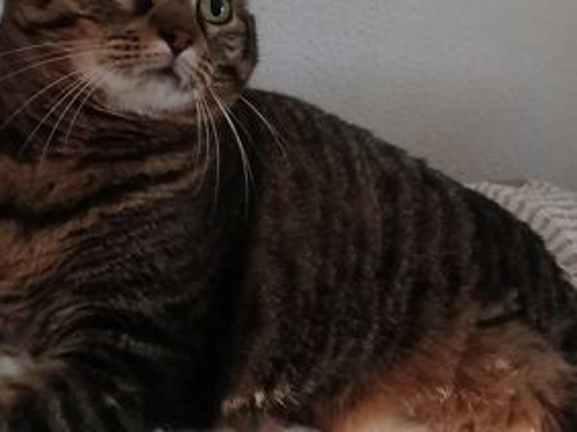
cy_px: 145
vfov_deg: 31.2
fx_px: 766
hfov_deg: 41.2
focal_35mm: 46
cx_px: 321
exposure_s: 1/10
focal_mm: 3.98
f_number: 1.8
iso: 1600
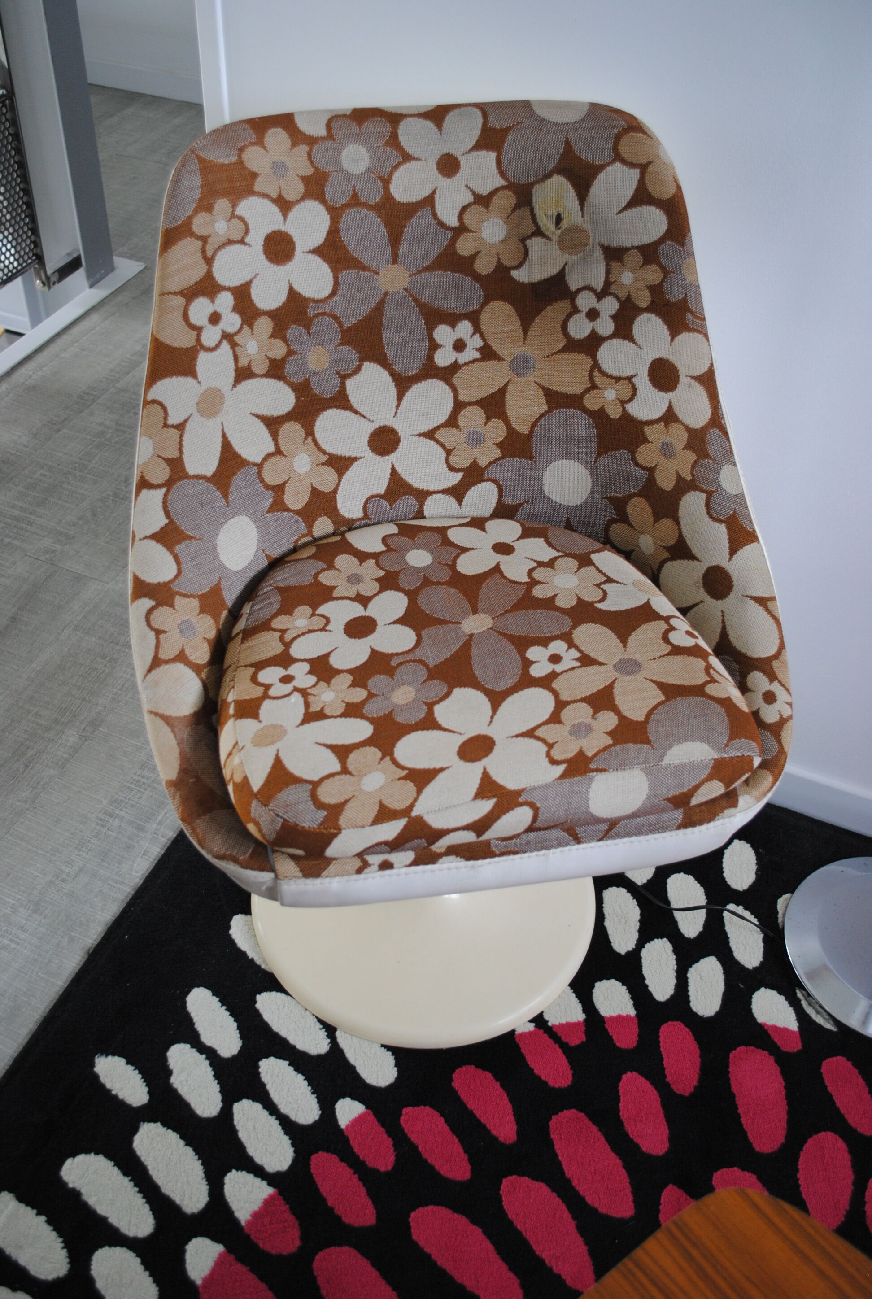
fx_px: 1193
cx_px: 436
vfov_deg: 57.1
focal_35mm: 33
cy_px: 650
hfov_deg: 40.1
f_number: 4
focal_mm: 22
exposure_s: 1/30
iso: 400
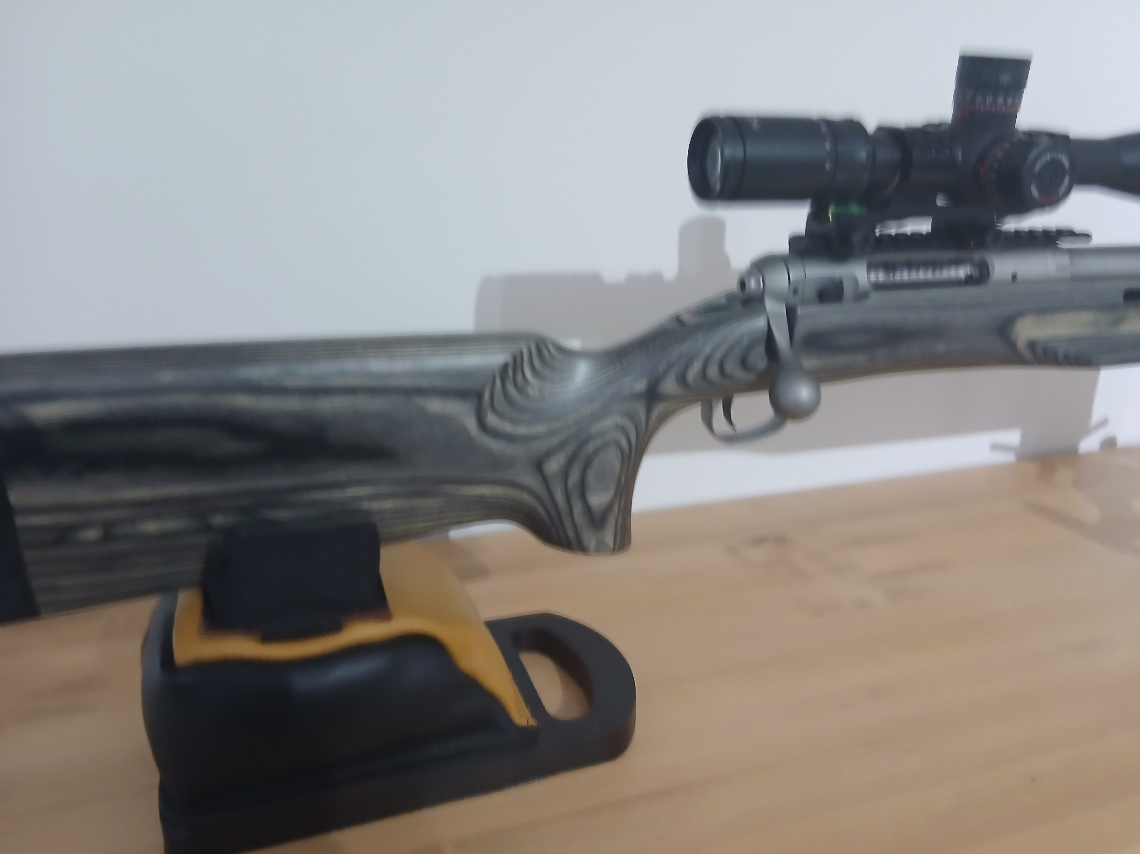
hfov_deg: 63.4
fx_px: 922
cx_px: 607
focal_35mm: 28
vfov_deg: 49.7
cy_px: 424
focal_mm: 3.98
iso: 320
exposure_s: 1/25
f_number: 1.8
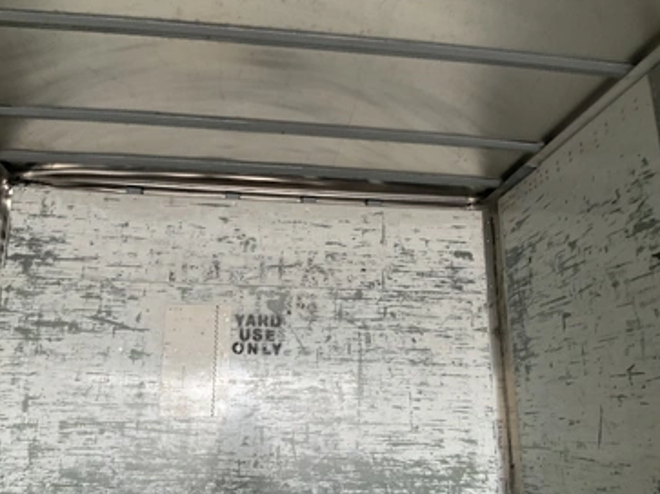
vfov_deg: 44.1
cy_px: 267
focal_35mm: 32
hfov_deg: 56.8
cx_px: 304
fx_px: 610
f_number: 1.8
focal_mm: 3
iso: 100
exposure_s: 1/60
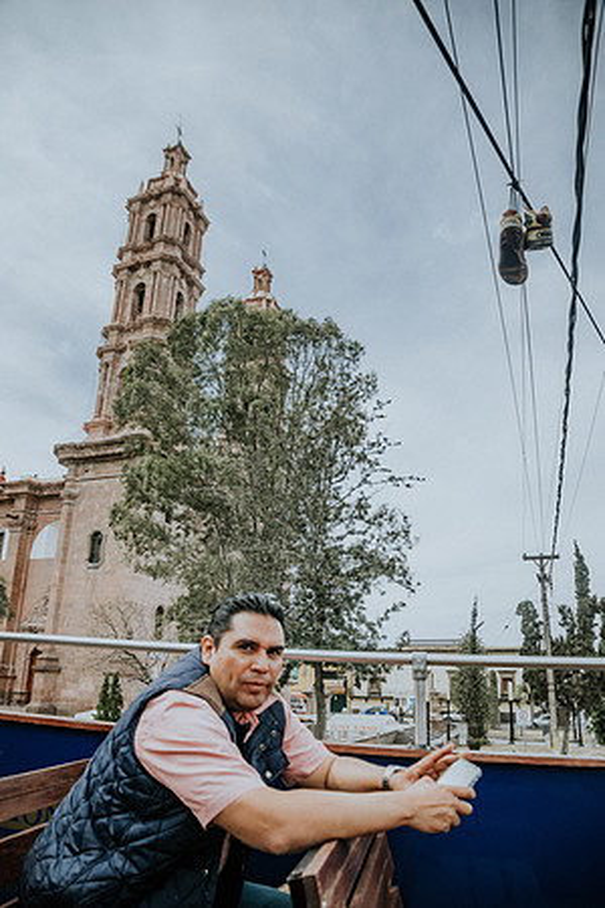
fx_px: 605
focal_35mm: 24
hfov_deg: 53.1
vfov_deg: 73.7
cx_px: 302
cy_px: 454
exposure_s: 1/3200
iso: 250
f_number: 3.5
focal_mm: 16
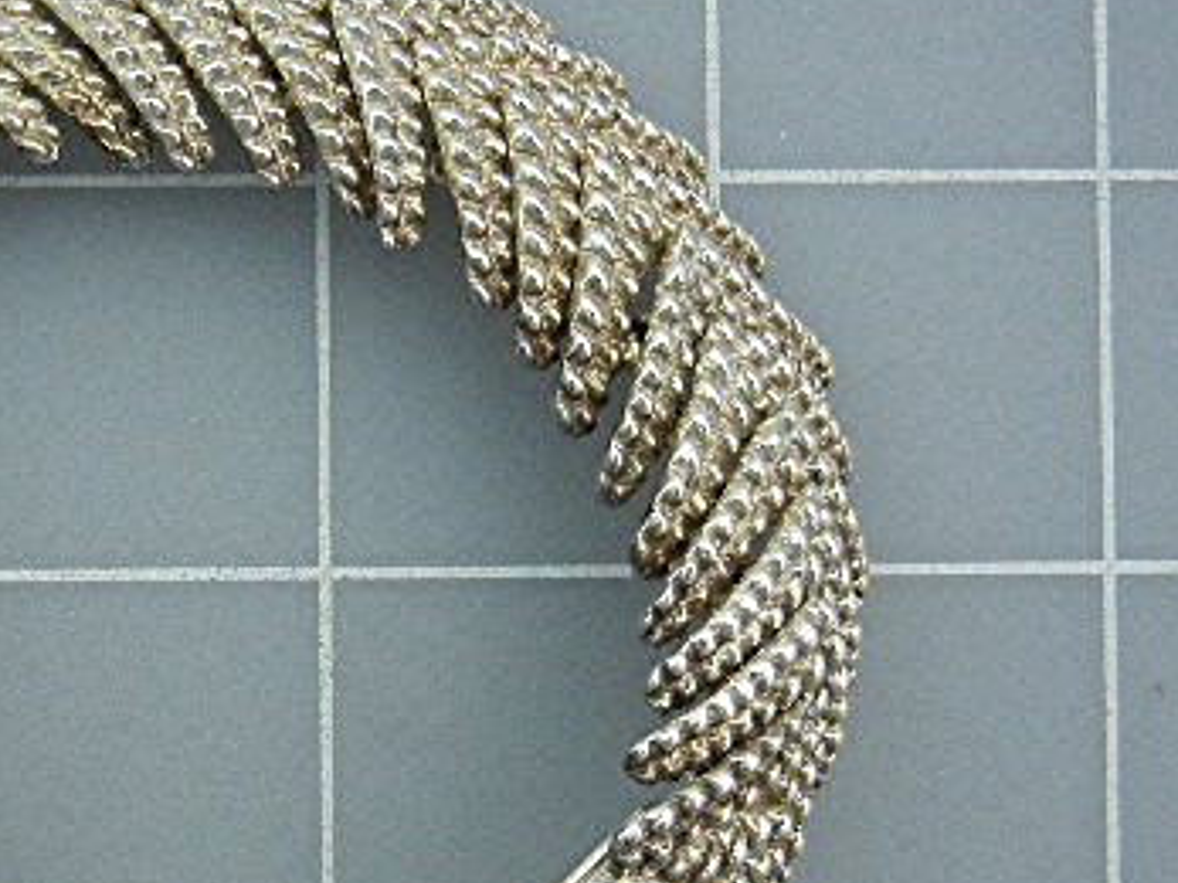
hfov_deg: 20.2
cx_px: 183
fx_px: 3266
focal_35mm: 96
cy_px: 608
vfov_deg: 15.4
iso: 400
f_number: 3.9
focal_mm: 9.3
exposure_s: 1/24.4
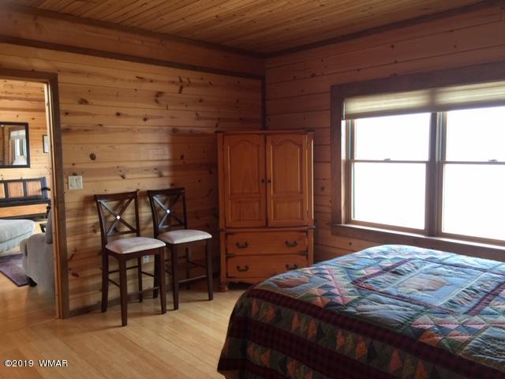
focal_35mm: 29
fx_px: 423
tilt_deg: -5.2
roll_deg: -0.3
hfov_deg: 61.7
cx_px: 252
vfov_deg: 48.2
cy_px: 190
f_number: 2.2
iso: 40
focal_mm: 4.15
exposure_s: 1/30
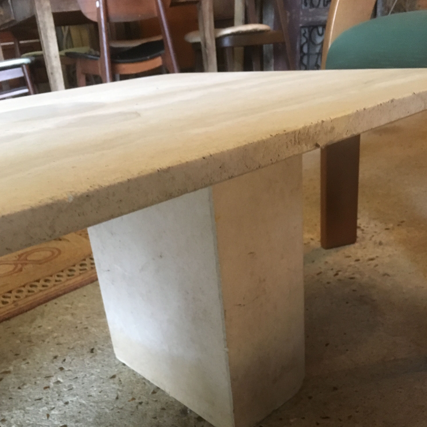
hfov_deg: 47.2
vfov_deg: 46.4
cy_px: 288
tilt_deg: -28.9
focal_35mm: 35
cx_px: 210
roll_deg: +7.1
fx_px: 488
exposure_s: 1/17
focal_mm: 4.15
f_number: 2.2
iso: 250
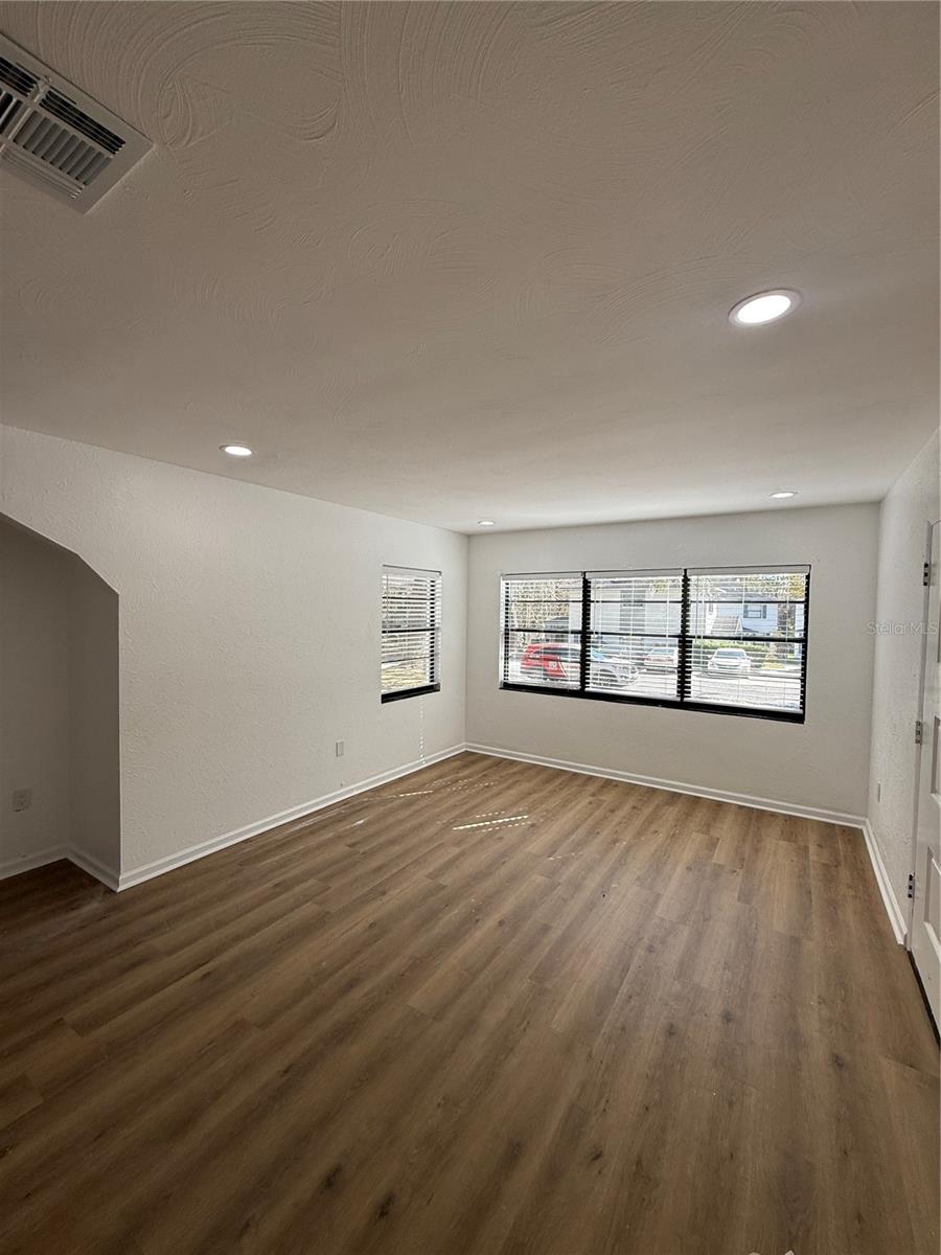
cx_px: 470
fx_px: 507
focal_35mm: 14
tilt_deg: -2.1
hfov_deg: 85.7
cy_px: 628
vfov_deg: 102.1
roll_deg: -1.1
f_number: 2.2
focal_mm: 2.22
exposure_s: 1/227
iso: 50
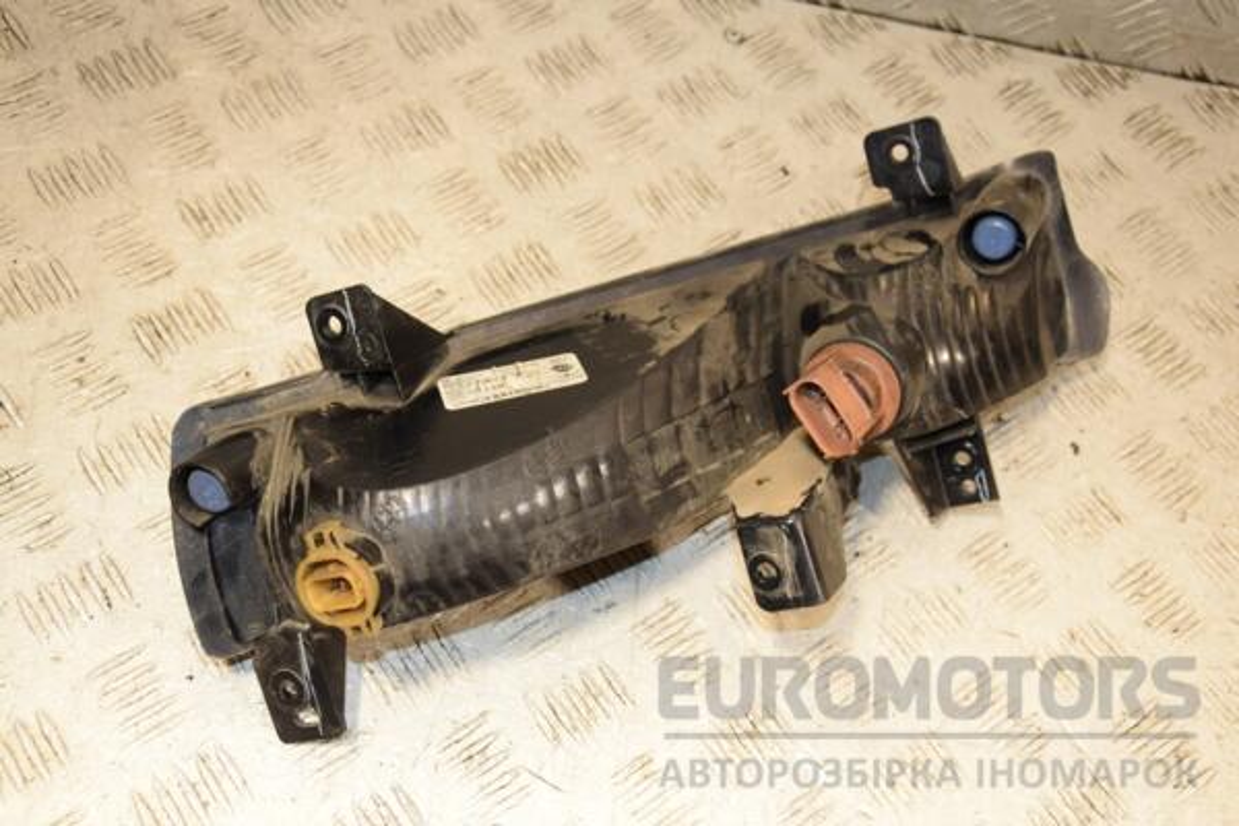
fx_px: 1652
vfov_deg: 28.1
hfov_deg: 41.1
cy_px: 413
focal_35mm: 48
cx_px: 620
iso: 800
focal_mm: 32
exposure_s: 1/200
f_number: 5.6
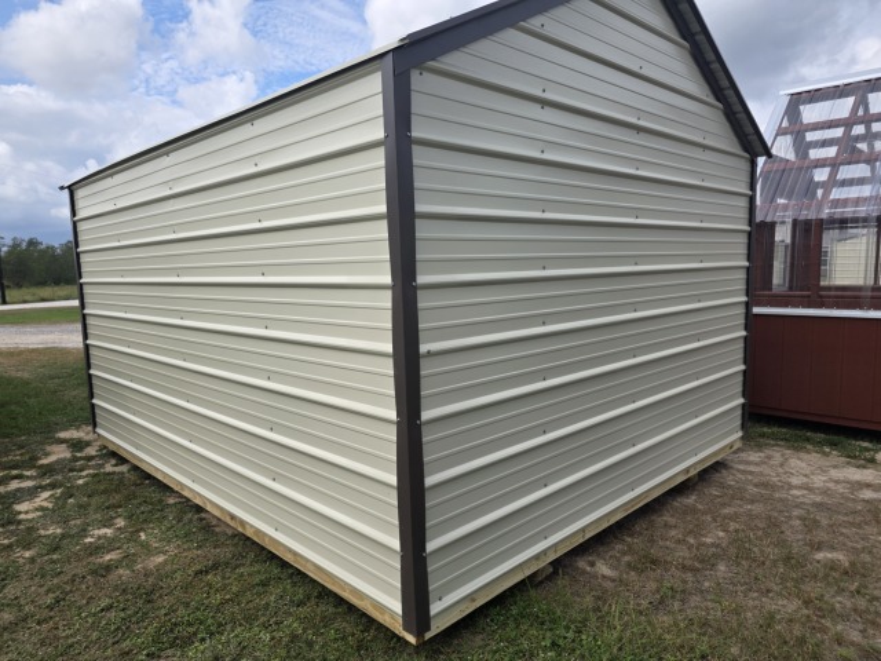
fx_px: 585
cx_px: 440
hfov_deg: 73.9
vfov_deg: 58.9
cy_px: 330
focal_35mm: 23
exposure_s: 1/5958
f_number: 1.7
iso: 80
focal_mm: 6.3
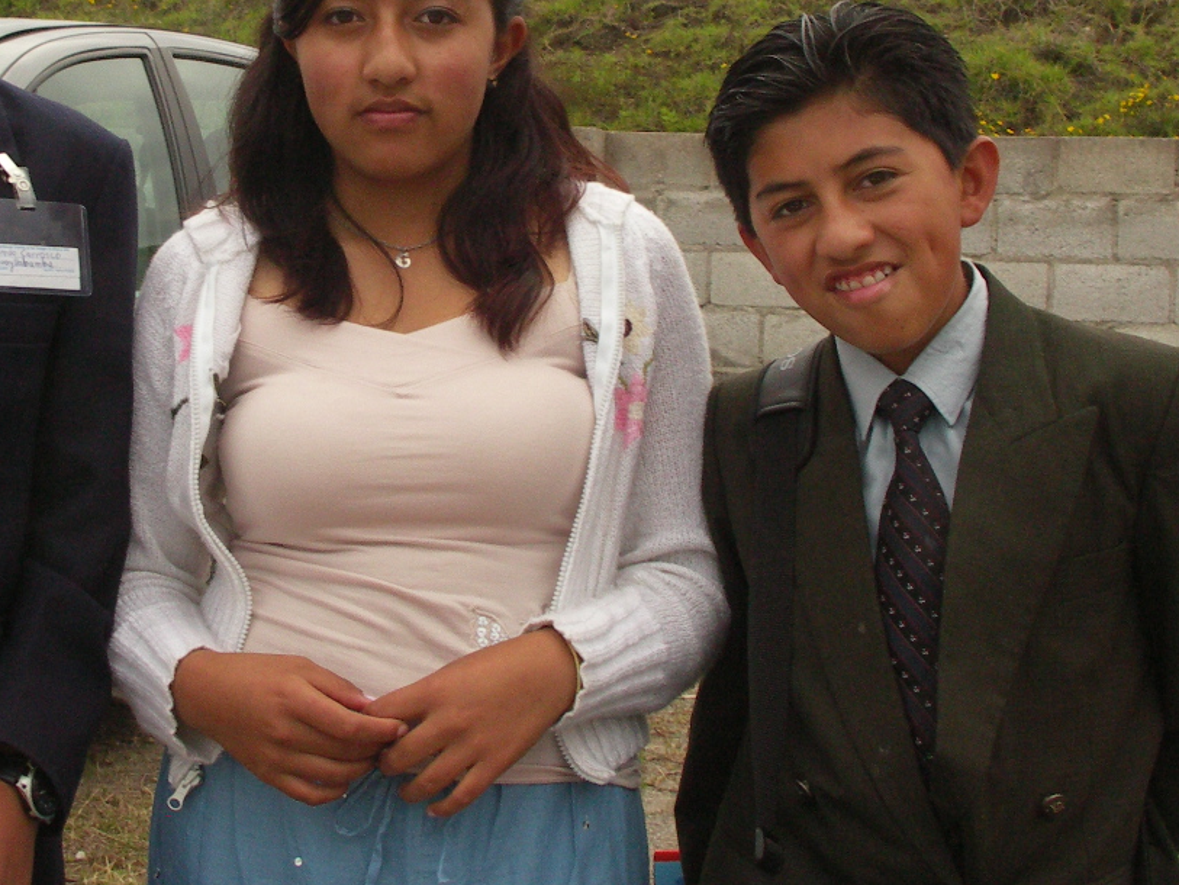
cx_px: 403
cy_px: 260
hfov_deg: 30.5
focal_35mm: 63
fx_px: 2146
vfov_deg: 23.1
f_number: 5.6
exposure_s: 1/200
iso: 200
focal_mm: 8.3
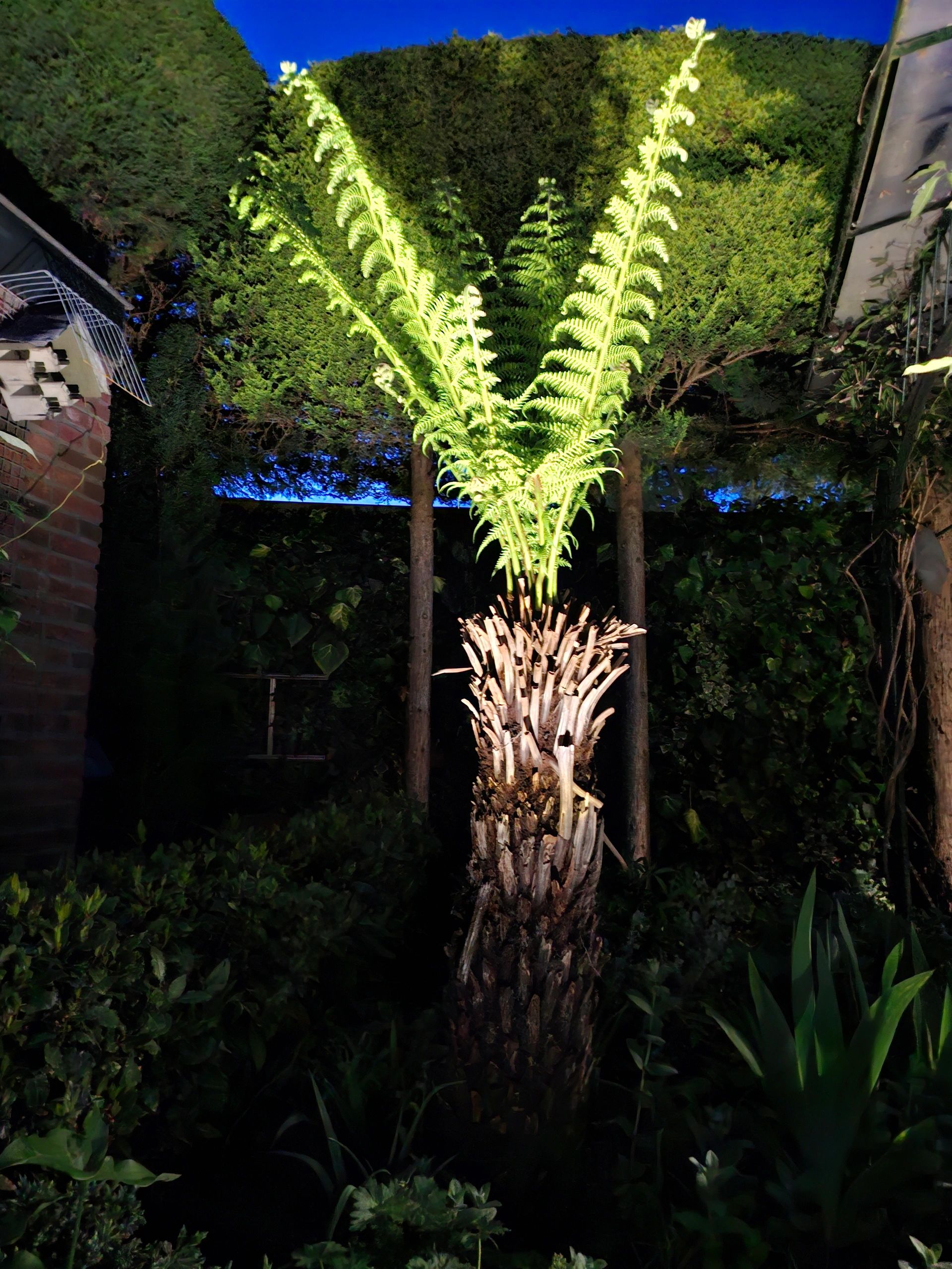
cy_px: 634
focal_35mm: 23
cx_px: 476
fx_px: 843
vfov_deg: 73.9
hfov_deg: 58.9
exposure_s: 1/4
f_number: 1.8
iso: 2500
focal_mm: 5.54
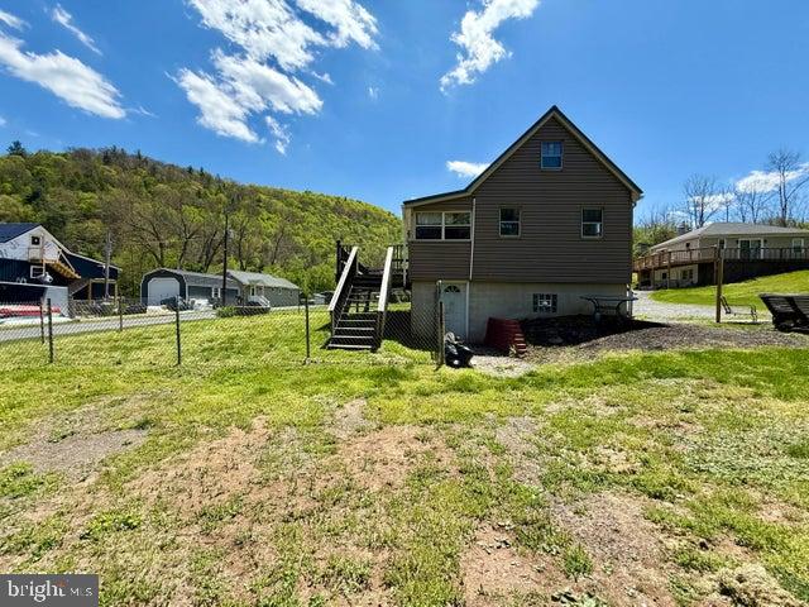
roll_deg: -0.4
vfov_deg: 85.7
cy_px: 304
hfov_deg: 102.1
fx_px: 327
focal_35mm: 14
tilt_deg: +0.2
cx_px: 404
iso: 64
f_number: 2.2
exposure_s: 1/1534
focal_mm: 2.22
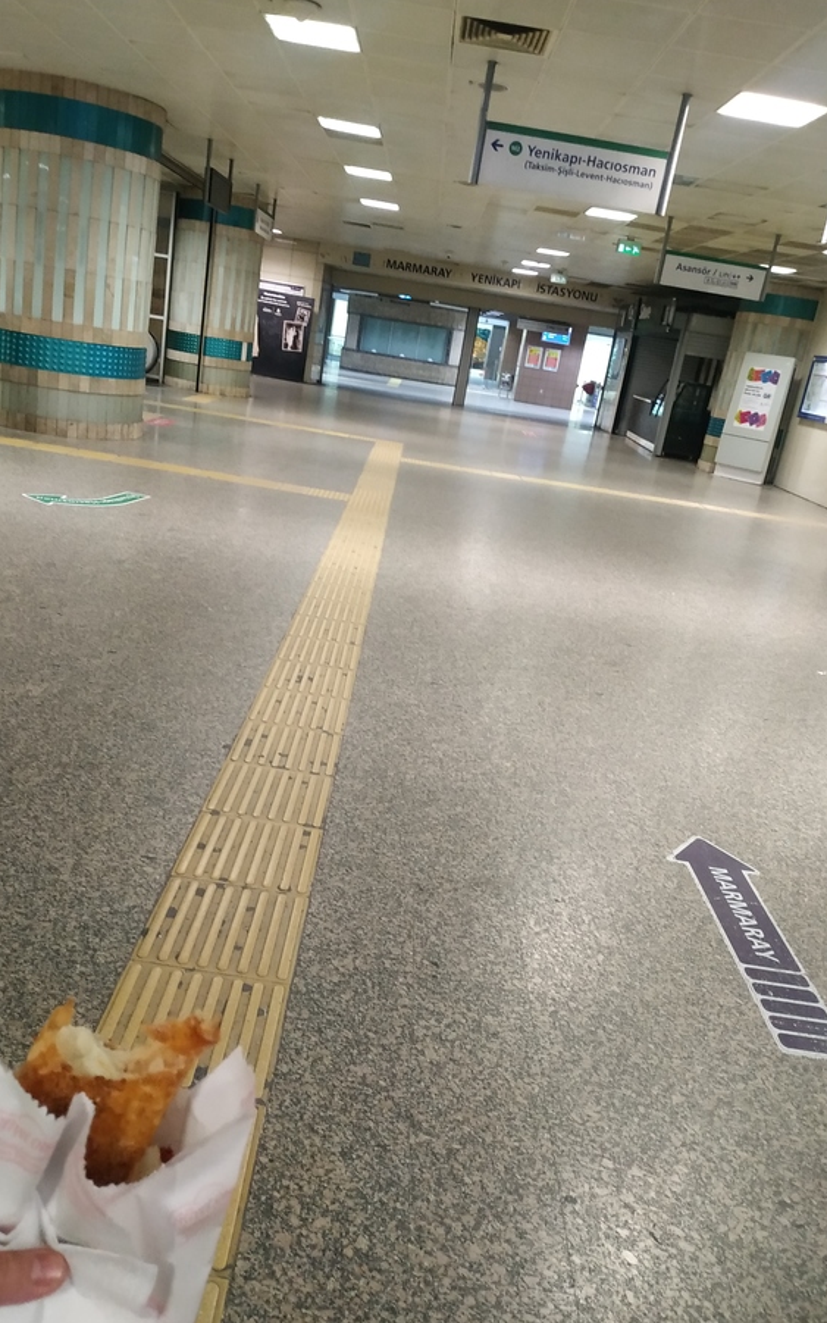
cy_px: 667
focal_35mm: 26
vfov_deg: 70.4
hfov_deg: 47.6
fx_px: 937
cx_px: 386
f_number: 1.9
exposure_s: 1/20
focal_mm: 3.94
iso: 800
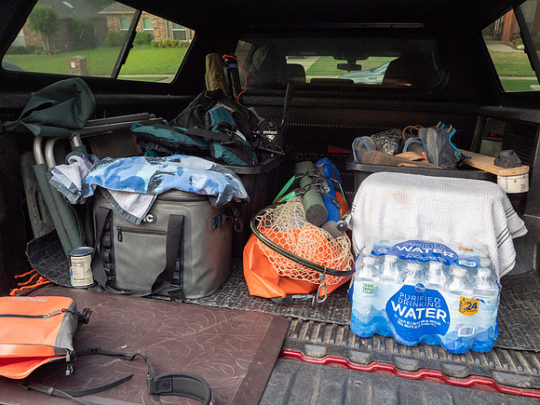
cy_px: 202
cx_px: 270
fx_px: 468
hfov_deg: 60.0
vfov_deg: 46.8
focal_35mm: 30
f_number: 5.6
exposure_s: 1/80
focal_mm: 15
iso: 800
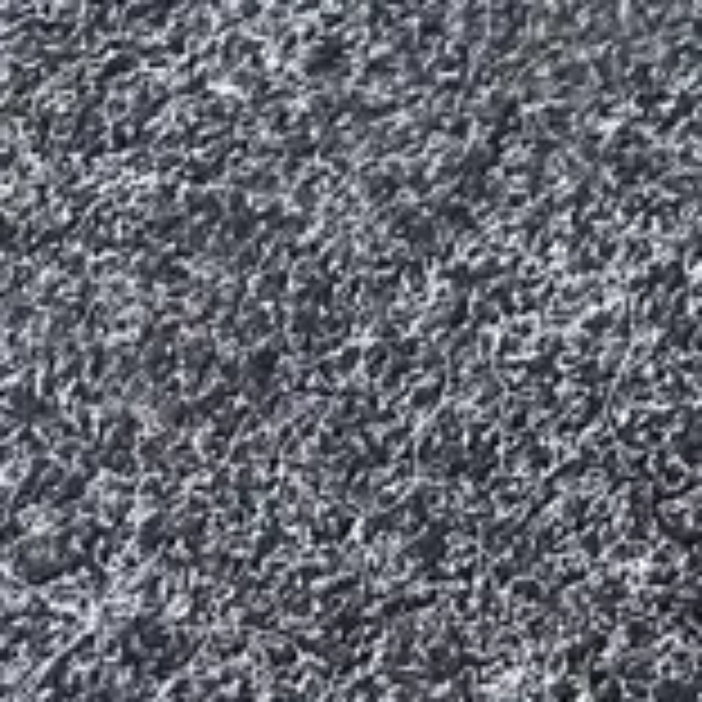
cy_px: -990
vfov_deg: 10.7
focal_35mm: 139
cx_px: 1899
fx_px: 3189
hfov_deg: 10.2
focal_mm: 6.86
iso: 320
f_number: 1.78
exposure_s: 1/50
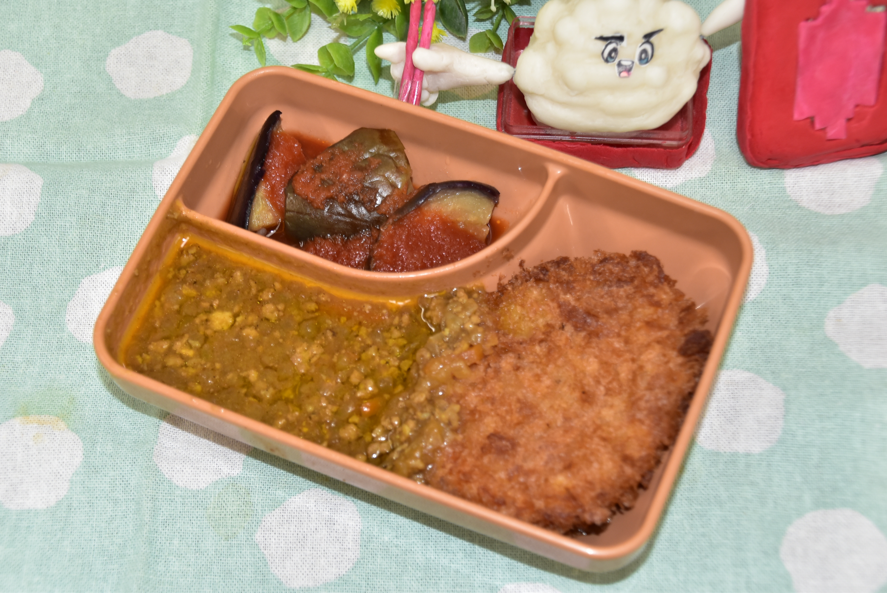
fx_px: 1701
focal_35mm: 69
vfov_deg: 19.8
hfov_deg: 29.2
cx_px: 444
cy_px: 296
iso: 400
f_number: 4.8
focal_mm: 46
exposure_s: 1/60
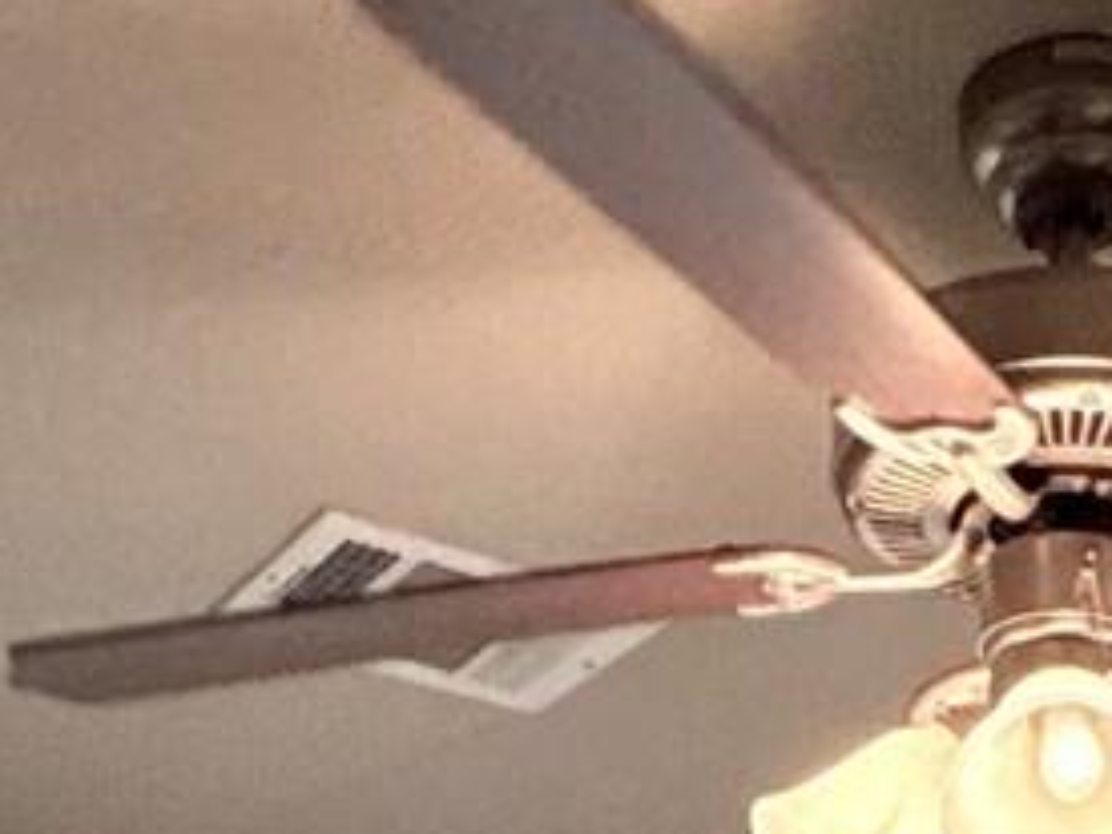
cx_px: 963
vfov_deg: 10.5
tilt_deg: -5.6
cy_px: 2442
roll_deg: -0.6
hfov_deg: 18.6
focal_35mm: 104
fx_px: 3341
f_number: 2.2
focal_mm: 2.22
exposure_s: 1/120
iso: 100
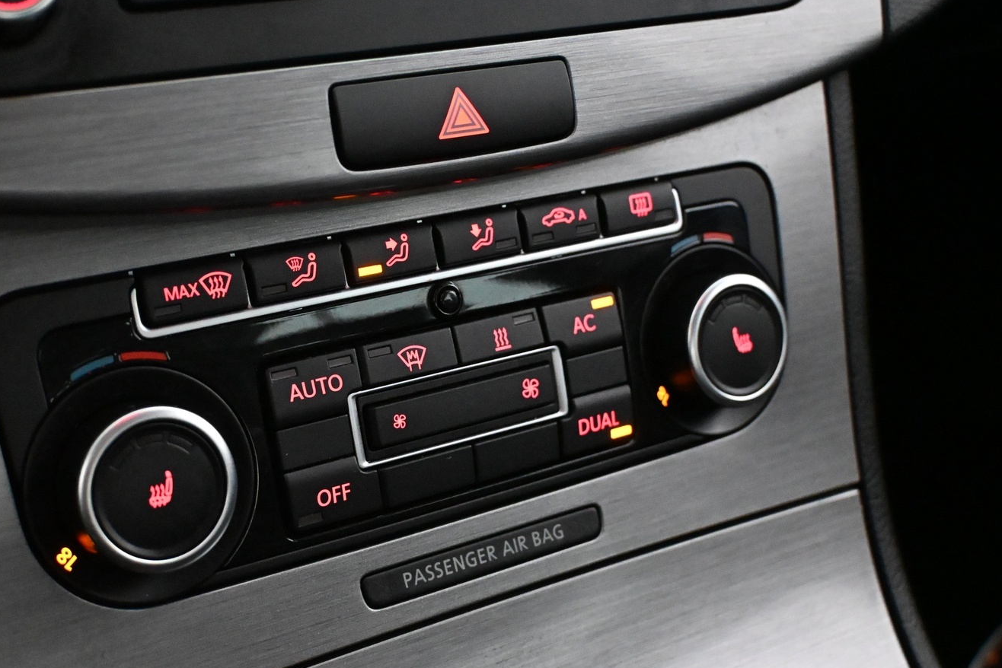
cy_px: 377
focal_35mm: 49
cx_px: 418
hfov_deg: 40.3
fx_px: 1362
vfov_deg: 27.6
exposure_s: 1/60
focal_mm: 26.5
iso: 9000
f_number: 4.5
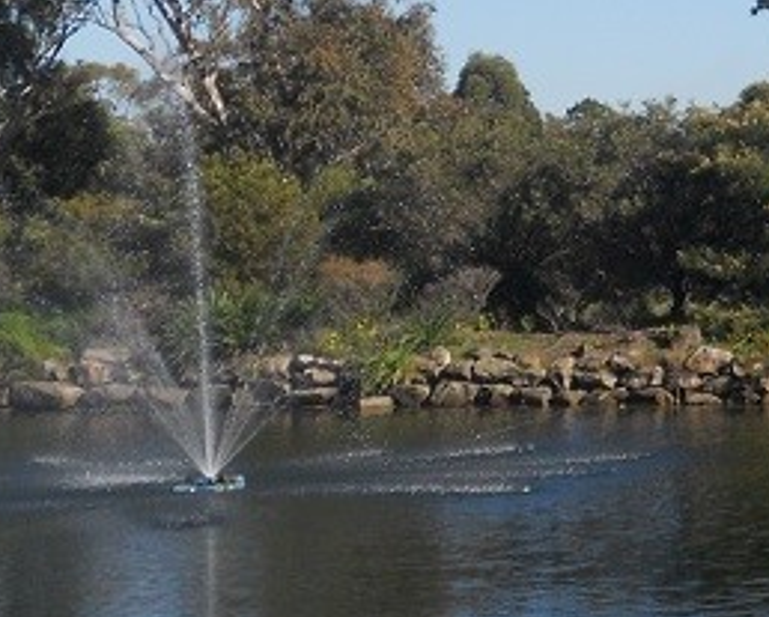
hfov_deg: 13.4
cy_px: 128
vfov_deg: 11.1
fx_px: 3167
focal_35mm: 139
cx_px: 954
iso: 80
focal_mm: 8.2
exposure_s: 1/640
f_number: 4.3
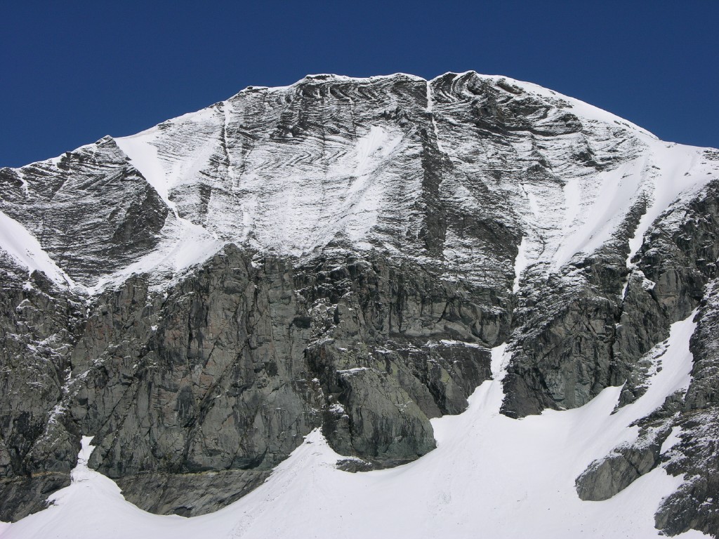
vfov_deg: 15.9
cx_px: 360
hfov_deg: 21.1
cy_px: 270
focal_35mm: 93
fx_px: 1932
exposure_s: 1/611
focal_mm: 23.7
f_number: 6.4
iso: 50
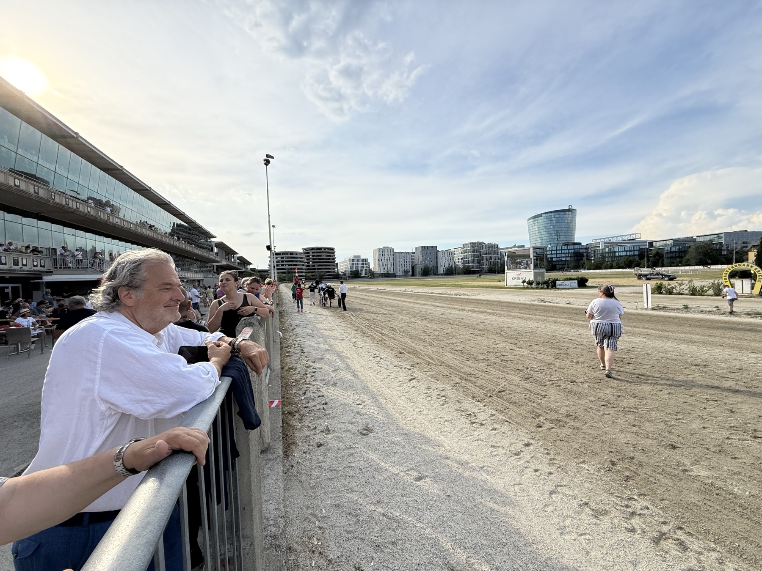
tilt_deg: -1.3
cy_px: 286
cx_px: 381
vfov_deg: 85.7
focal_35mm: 14
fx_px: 308
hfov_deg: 102.1
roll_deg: +2.1
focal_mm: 2.22
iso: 50
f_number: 2.2
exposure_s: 1/2717
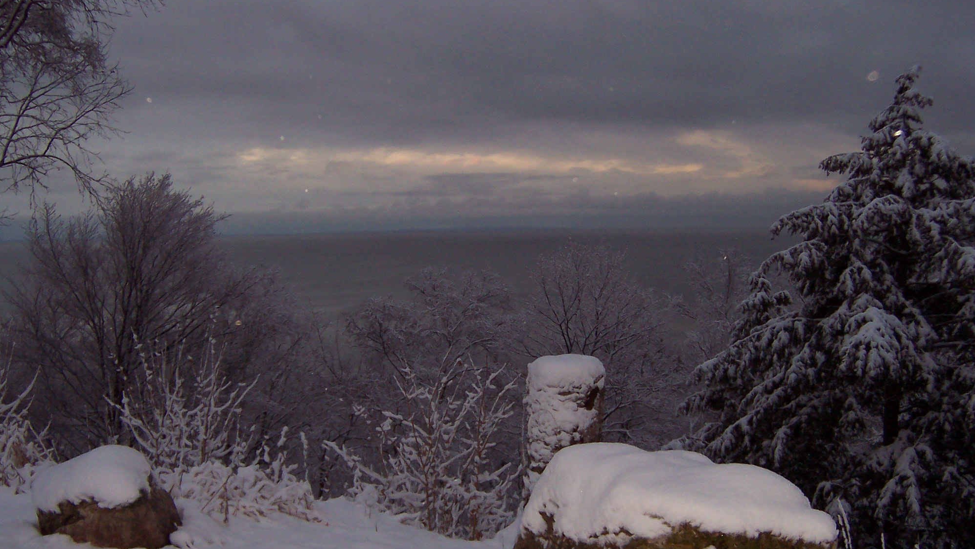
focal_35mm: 40
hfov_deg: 50.5
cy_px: 305
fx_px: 1034
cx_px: 497
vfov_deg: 29.7
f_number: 2.8
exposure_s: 1/60
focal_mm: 5.6
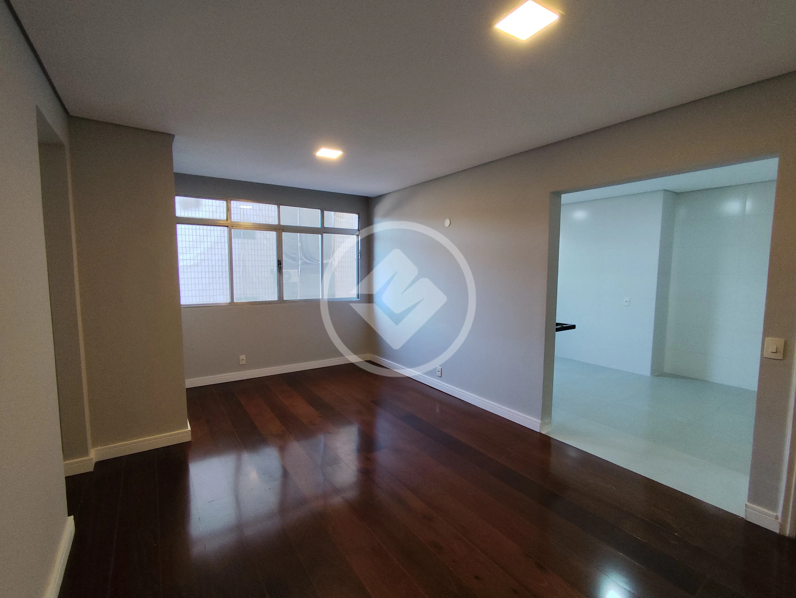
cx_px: 398
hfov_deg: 94.5
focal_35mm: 16
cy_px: 299
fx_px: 368
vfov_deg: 78.2
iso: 100
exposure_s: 1/60
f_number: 2.2
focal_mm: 1.65
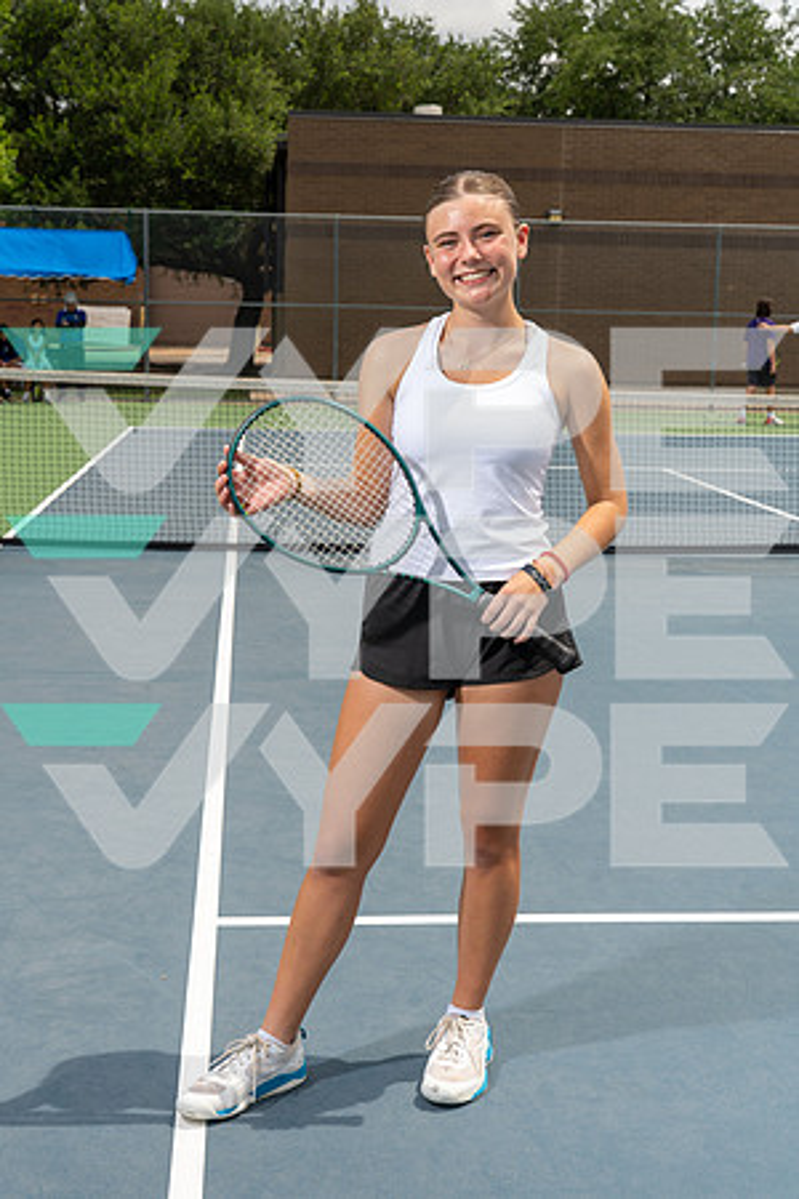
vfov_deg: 39.6
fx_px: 1664
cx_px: 400
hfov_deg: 27.0
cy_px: 600
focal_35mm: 50
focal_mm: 50
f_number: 8
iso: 100
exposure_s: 1/250
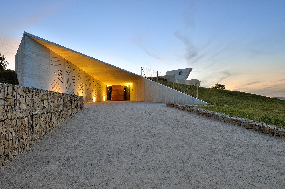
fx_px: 166
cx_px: 142
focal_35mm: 21
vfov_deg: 59.4
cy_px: 94
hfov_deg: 81.3
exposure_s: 1/2
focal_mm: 14
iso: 320
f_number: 14
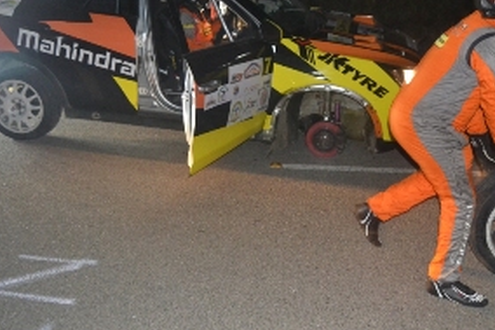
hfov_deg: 49.5
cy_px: 99
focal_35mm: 39
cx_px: 275
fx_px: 536
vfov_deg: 33.7
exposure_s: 1/60
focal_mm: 18
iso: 3200
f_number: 3.5
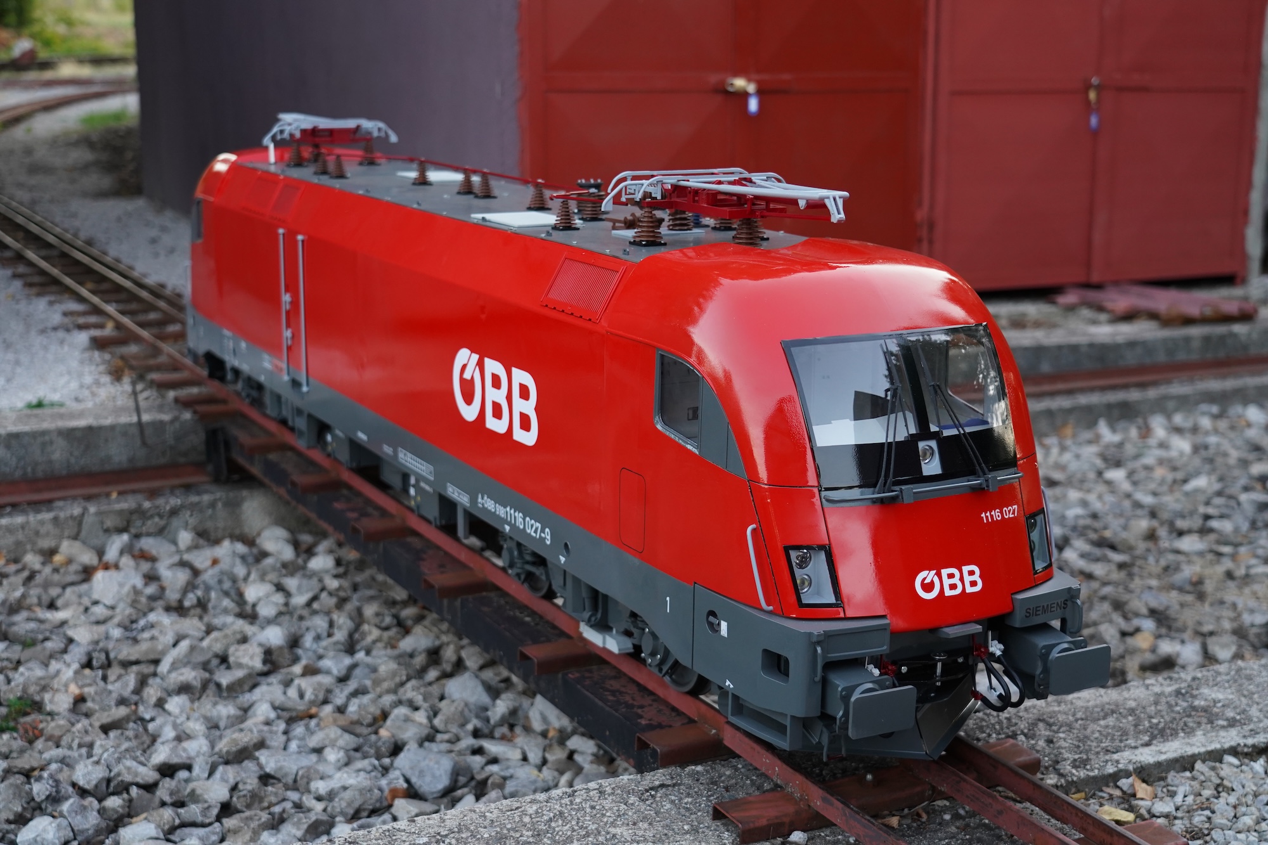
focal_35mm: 48
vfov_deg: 28.1
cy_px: 422
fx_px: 1690
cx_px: 634
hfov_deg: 41.1
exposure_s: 1/160
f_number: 4
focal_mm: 48
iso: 1600
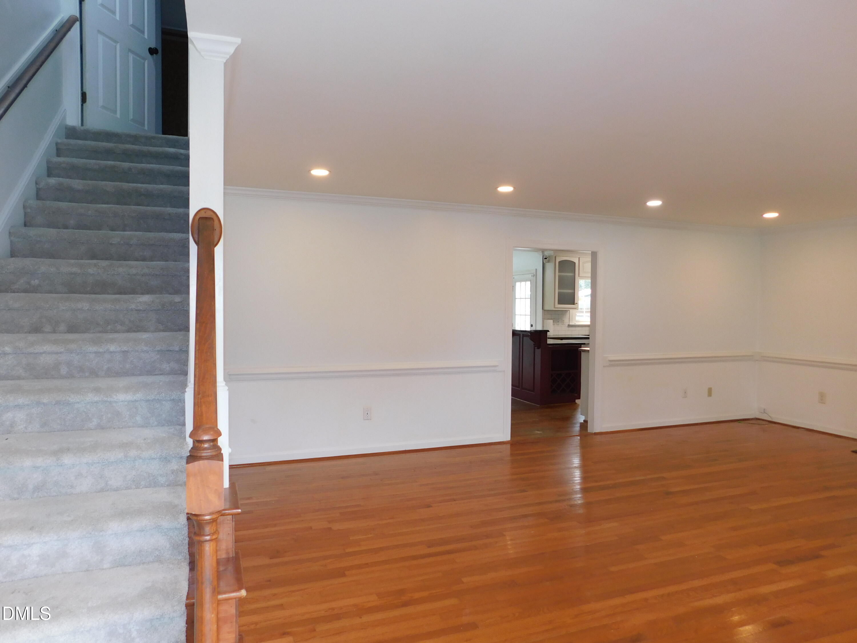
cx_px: 428
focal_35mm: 23
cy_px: 322
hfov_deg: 73.9
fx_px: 569
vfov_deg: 58.9
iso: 125
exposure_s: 1/50
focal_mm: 4
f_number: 3
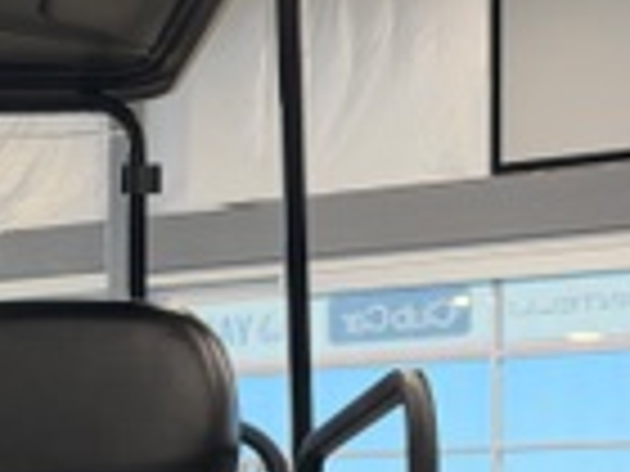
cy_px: 530
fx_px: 2584
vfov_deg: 10.3
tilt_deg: +2.9
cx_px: -230
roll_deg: -0.2
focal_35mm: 142
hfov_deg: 13.3
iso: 250
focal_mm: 6.93
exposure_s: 1/112
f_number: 1.48
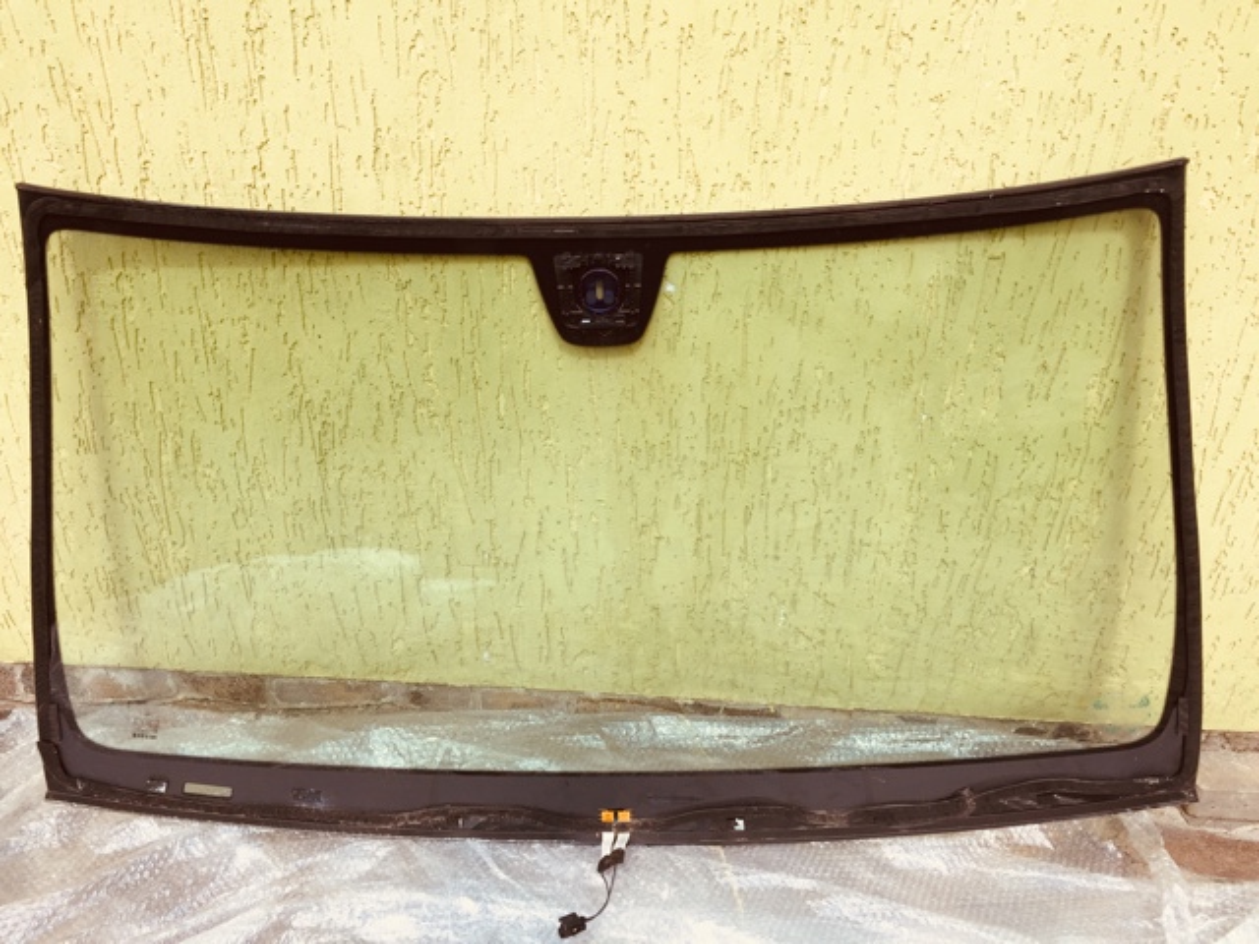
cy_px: 472
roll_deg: -3.6
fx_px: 1055
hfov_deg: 61.7
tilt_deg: -32.4
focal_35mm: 29
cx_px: 630
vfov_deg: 48.2
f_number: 2.2
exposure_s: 1/824
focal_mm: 4.15
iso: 32
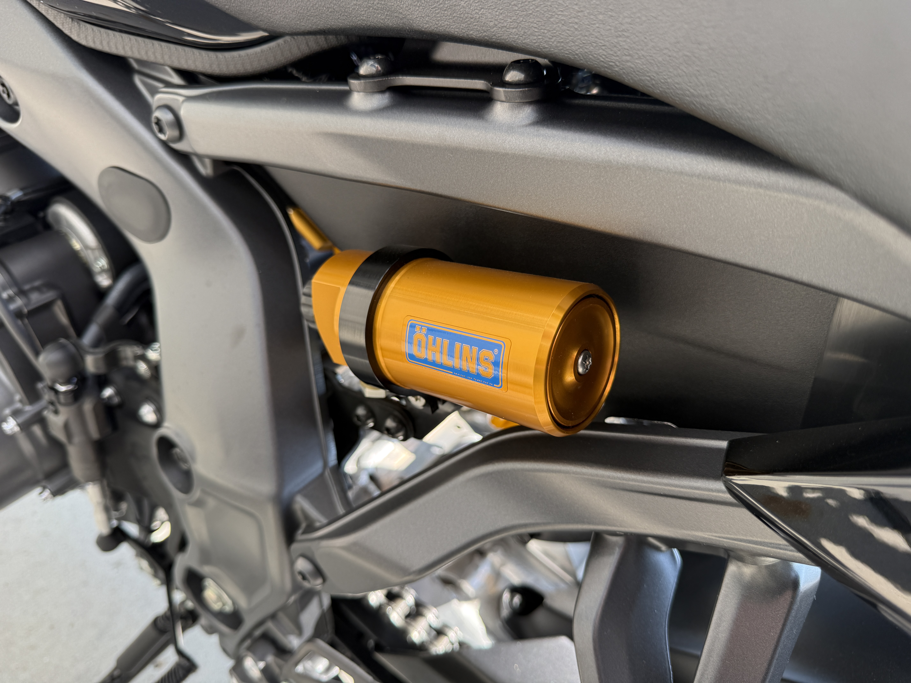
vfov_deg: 56.8
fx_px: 632
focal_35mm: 24
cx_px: 456
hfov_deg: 71.6
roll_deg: -20.2
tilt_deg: -31.9
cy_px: 342
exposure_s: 1/524
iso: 80
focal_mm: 6.76
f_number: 1.78
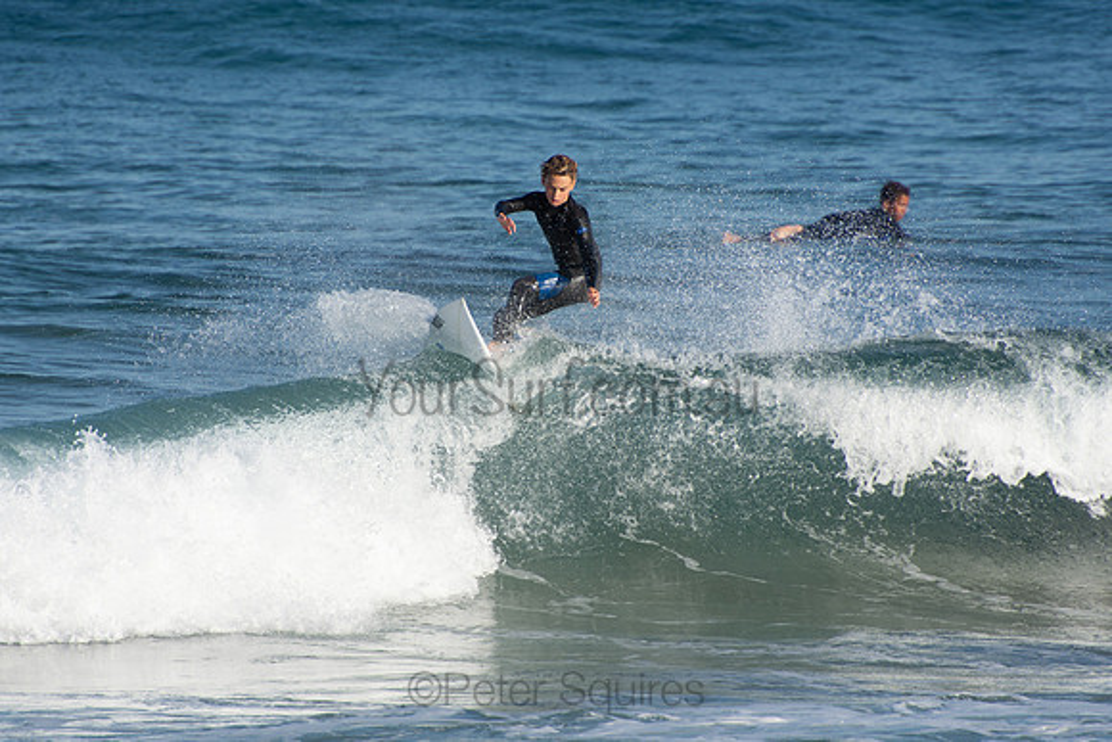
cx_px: 556
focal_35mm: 600
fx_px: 18537
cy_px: 371
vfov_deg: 2.3
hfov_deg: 3.4
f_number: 5.6
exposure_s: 1/1000
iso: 200
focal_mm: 400
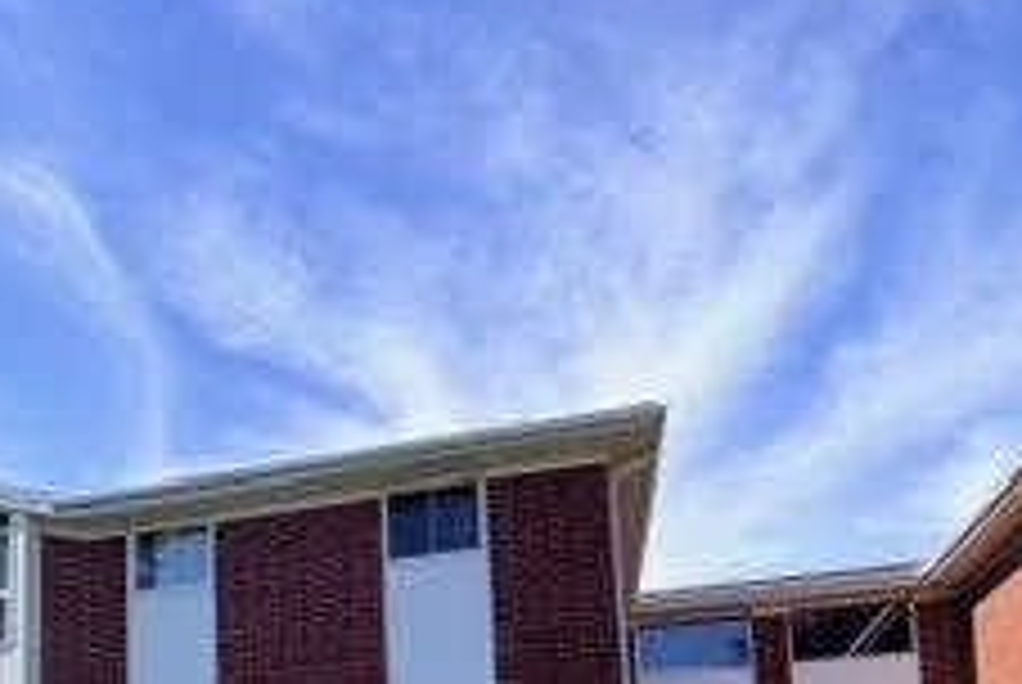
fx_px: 1165
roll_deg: +0.6
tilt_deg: +8.4
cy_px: 806
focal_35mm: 41
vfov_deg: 28.7
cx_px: 126
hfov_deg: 43.7
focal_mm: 2.22
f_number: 2.2
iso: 40
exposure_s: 1/701
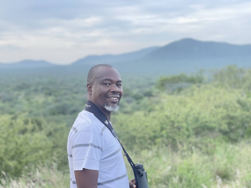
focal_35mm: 64
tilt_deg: -2.8
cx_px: 126
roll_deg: +0.9
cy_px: 94
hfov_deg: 30.3
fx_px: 464
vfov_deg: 22.9
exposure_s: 1/121
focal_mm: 7.5
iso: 20
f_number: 2.2
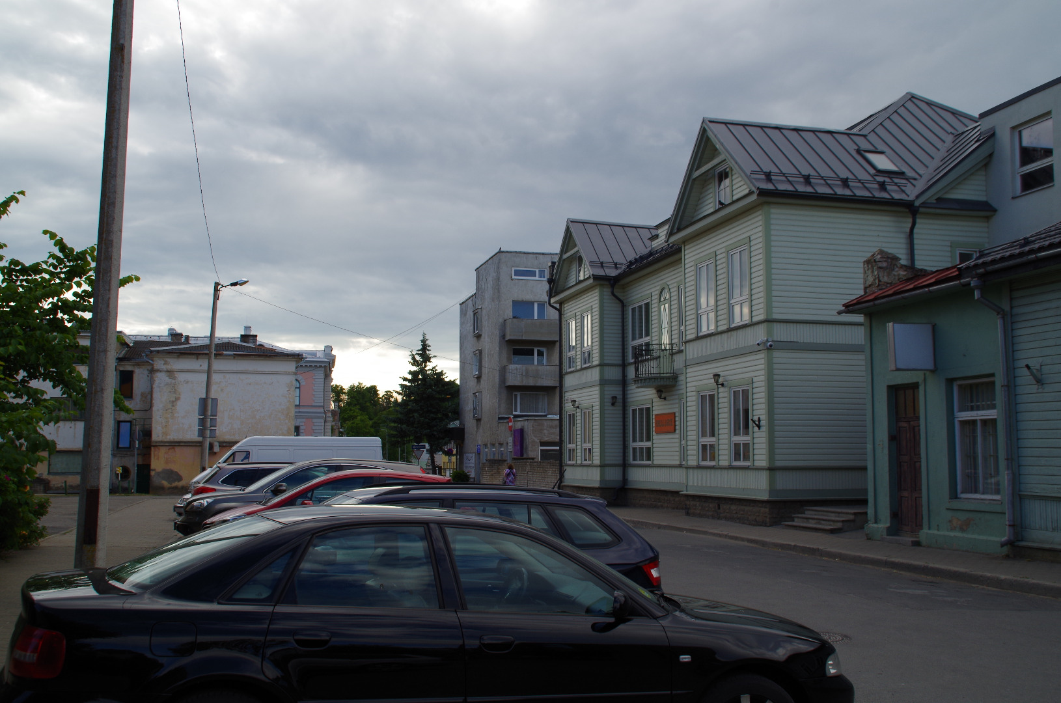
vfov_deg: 36.7
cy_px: 352
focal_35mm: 36
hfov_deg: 53.2
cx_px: 530
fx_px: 1059
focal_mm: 24
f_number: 11
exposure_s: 1/125
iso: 160
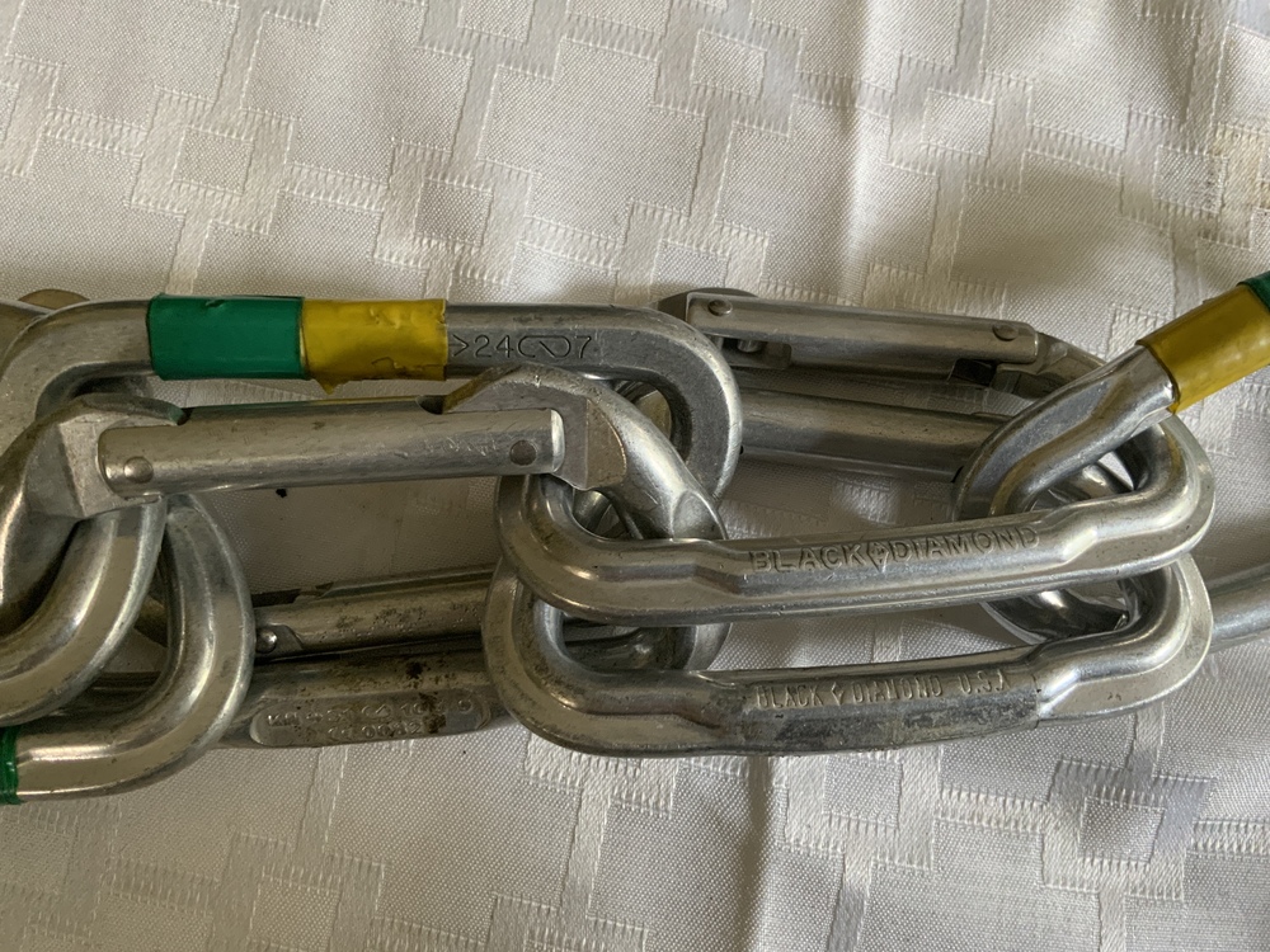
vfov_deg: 48.2
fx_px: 1064
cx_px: 635
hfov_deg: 61.7
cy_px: 476
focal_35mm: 29
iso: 200
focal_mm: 3
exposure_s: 1/60
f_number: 1.8
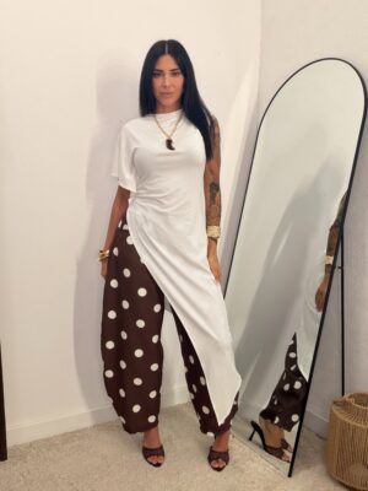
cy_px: 246
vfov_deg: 60.0
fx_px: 425
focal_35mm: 30
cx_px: 184
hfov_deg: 46.8
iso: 50
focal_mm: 2.71
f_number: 1.9
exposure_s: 1/80
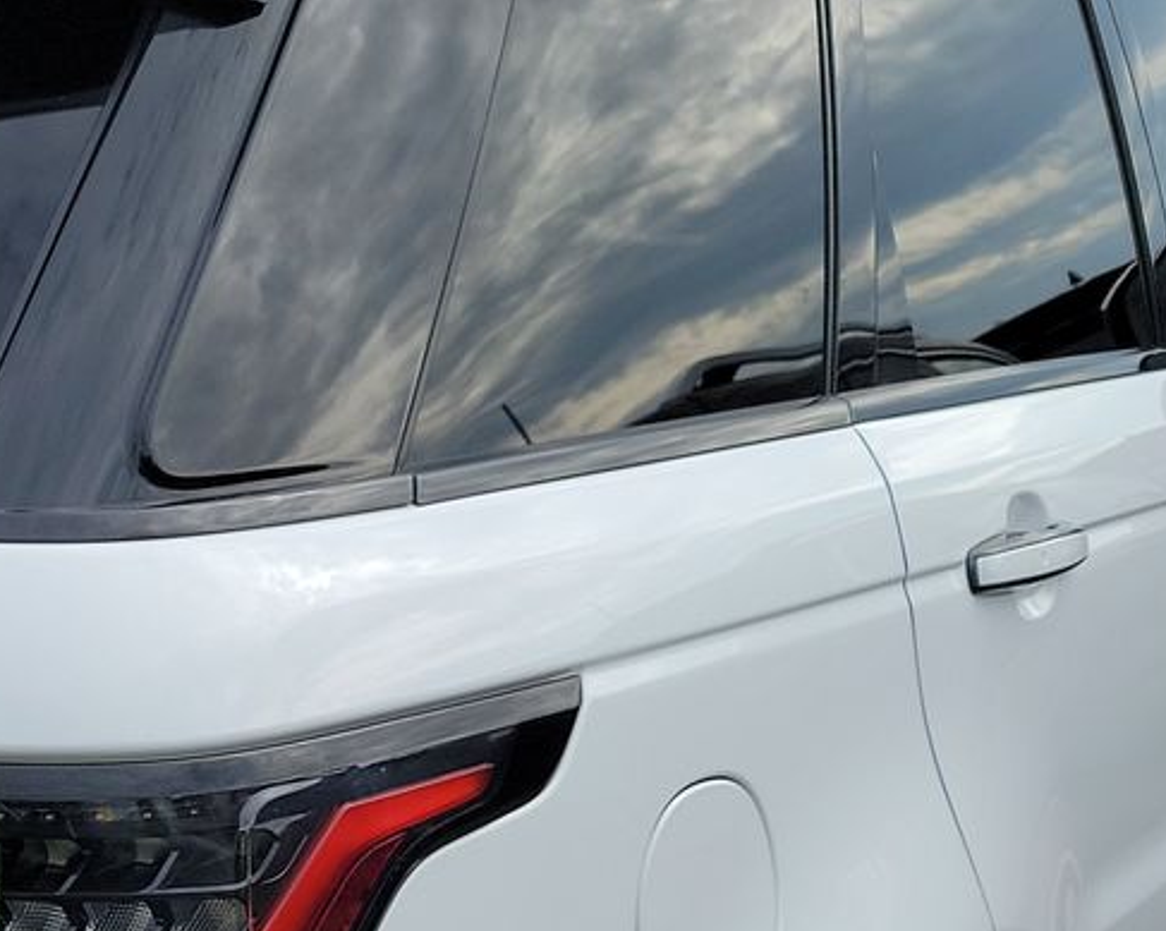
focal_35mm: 77
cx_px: -110
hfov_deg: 23.3
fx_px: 2656
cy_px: 859
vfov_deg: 19.5
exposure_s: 1/712
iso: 50
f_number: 1.8
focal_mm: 6.7
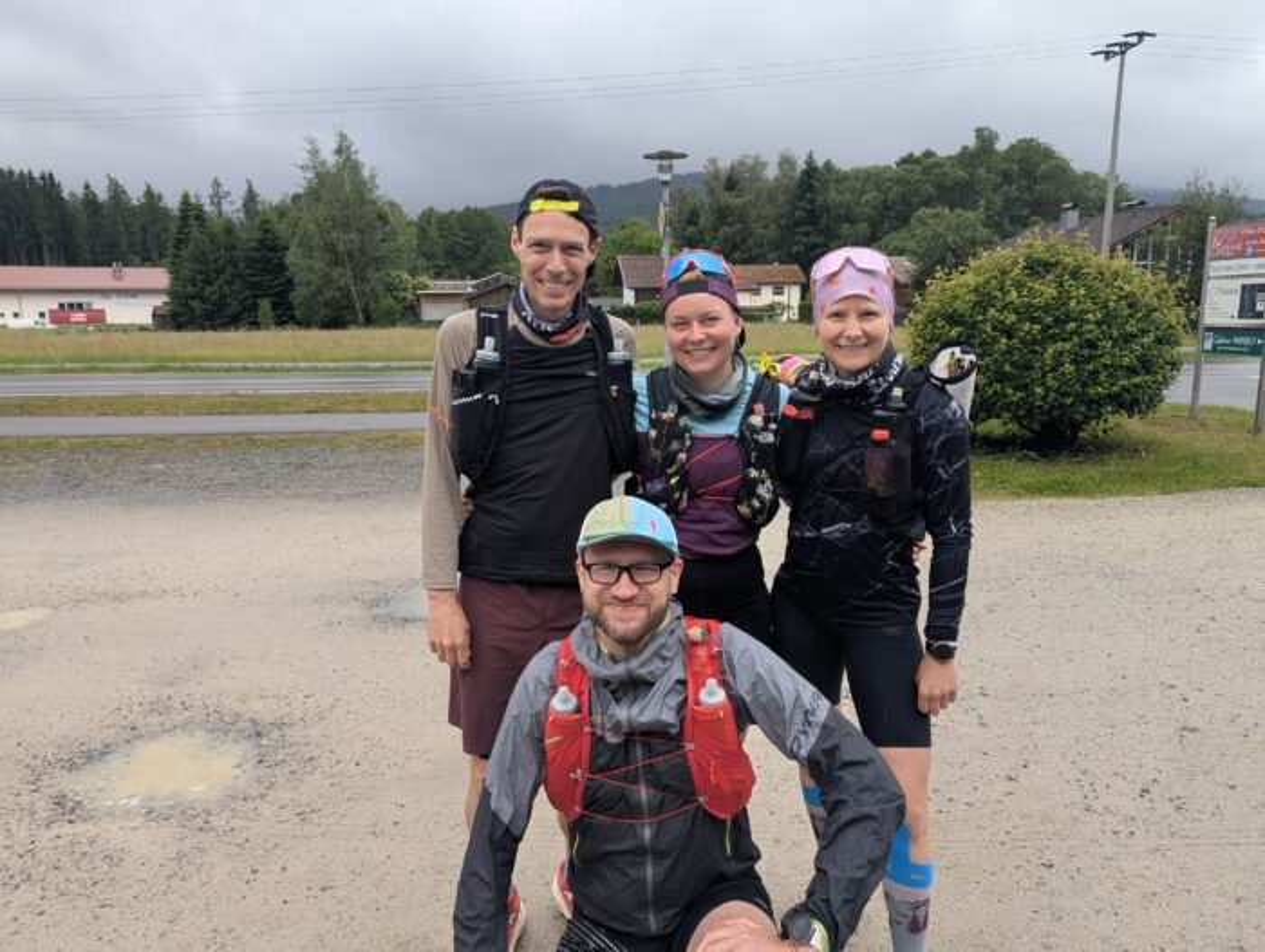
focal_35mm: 24
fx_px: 878
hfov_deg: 71.5
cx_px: 632
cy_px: 476
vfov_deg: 56.9
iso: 42
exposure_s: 1/275
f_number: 1.85
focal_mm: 6.81
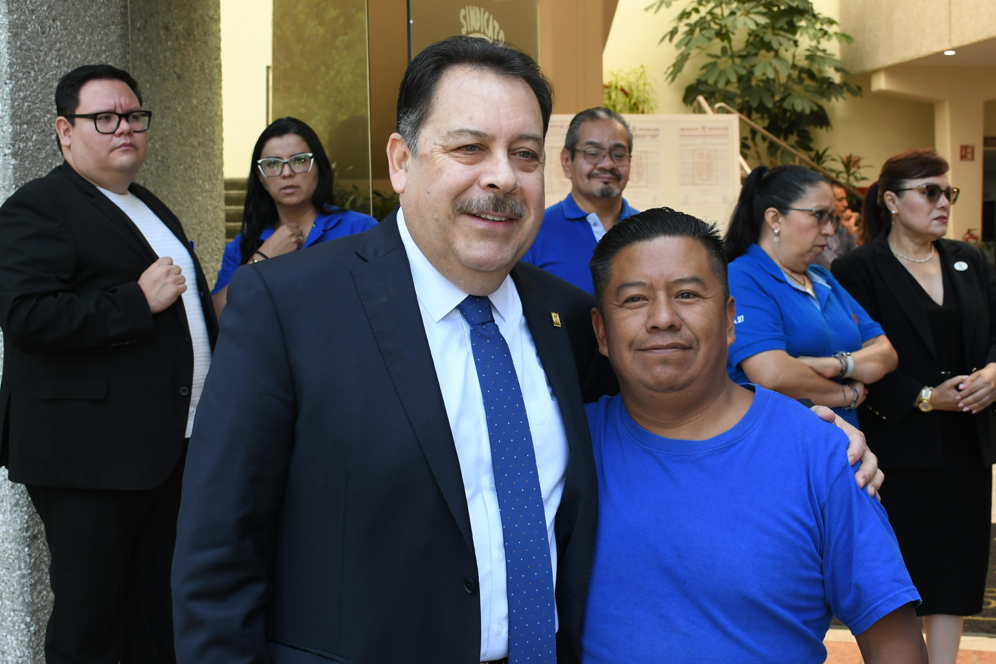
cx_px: 535
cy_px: 320
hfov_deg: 38.2
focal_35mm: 52
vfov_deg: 26.0
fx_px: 1439
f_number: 8
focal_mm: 32
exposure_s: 1/200
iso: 800
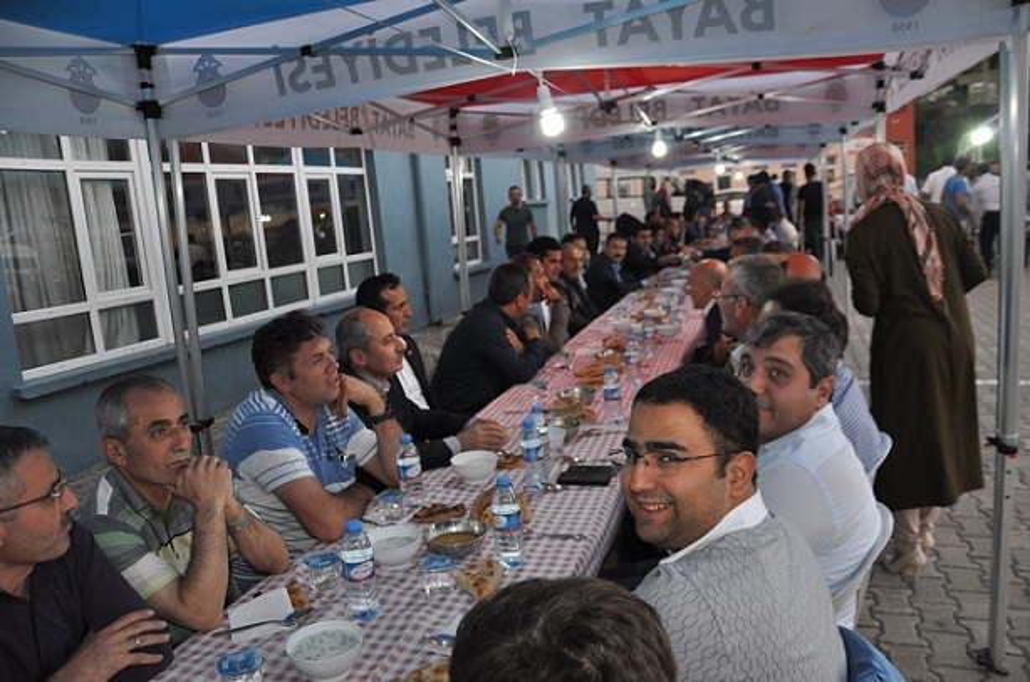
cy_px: 341
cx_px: 515
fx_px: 771
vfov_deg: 47.8
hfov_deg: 67.5
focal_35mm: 27
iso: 640
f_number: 4
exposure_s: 1/125
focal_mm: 18
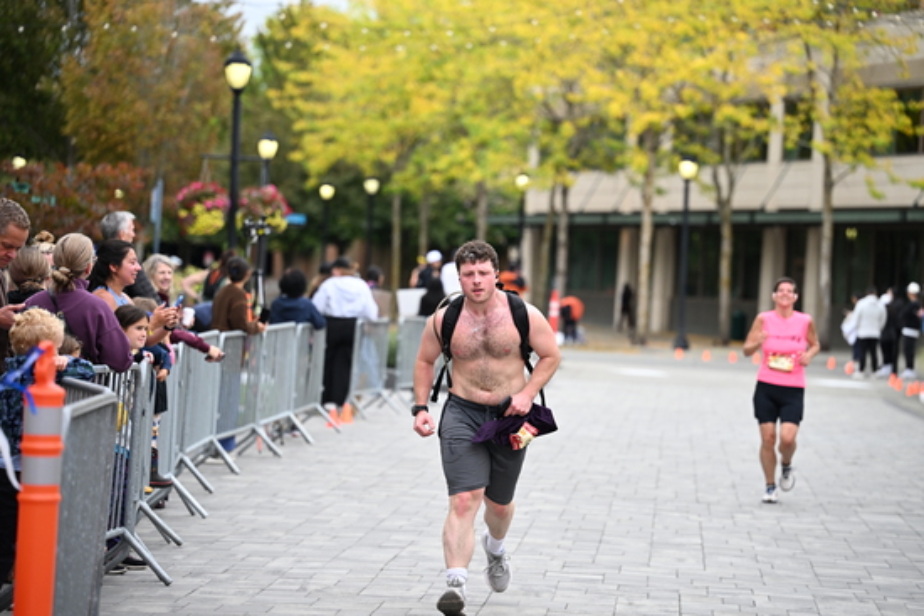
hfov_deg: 16.4
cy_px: 308
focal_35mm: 125
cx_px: 462
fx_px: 3209
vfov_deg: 11.0
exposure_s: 1/2000
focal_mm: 125
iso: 640
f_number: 2.8
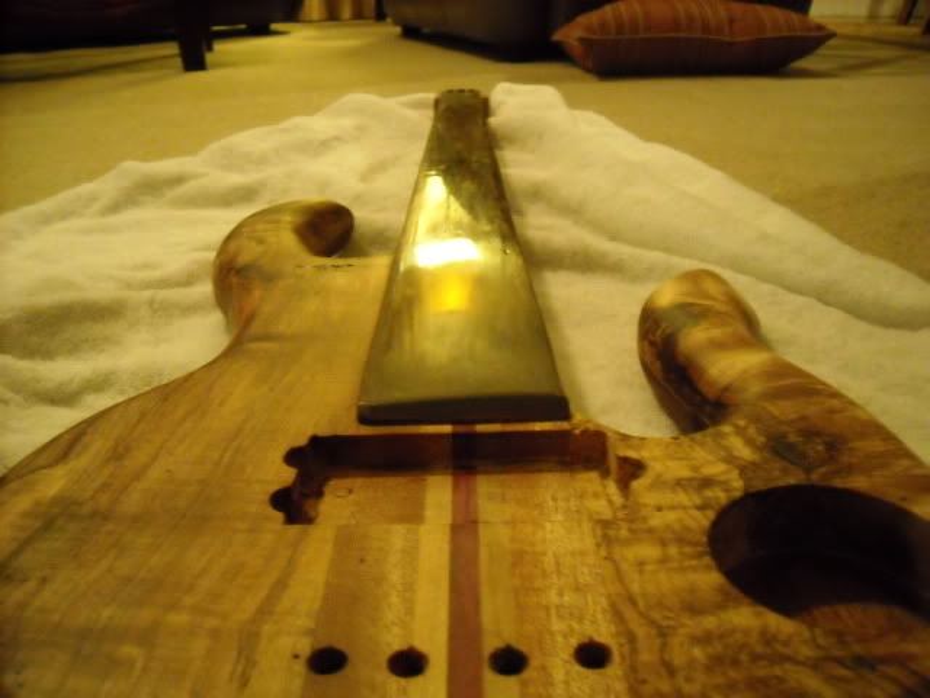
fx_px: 940
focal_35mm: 35
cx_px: 465
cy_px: 349
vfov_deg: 40.7
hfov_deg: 52.6
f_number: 2.8
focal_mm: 5.7
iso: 800
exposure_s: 1/5
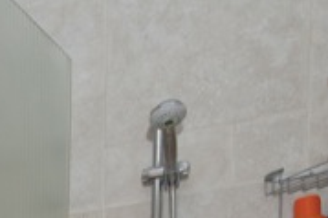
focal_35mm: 78
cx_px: -222
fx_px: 710
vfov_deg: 13.4
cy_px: 507
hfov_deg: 20.4
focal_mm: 14
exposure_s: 1/60
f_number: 5
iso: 200
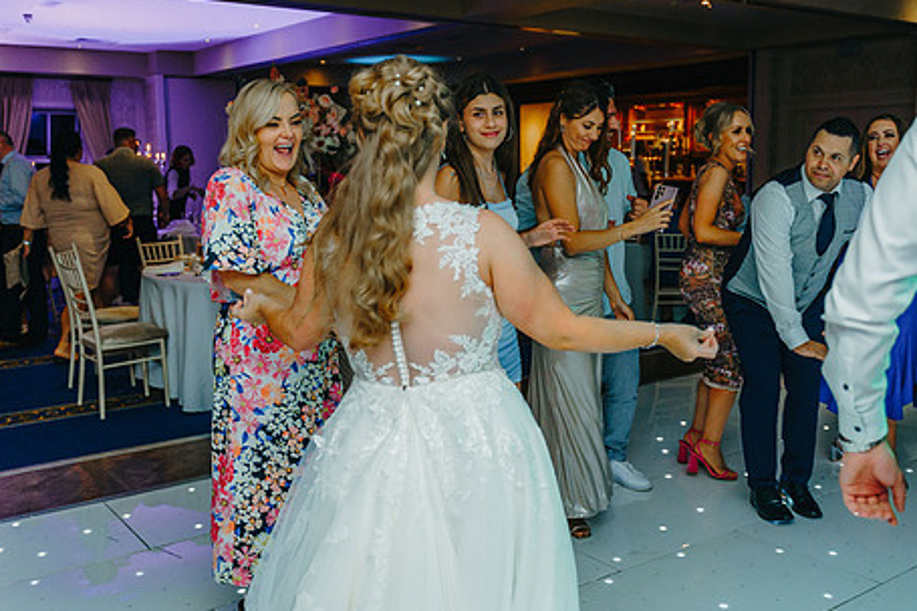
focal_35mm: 37
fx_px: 942
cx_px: 490
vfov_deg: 35.9
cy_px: 303
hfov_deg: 51.9
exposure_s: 1/200
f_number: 2.8
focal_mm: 29
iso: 1600
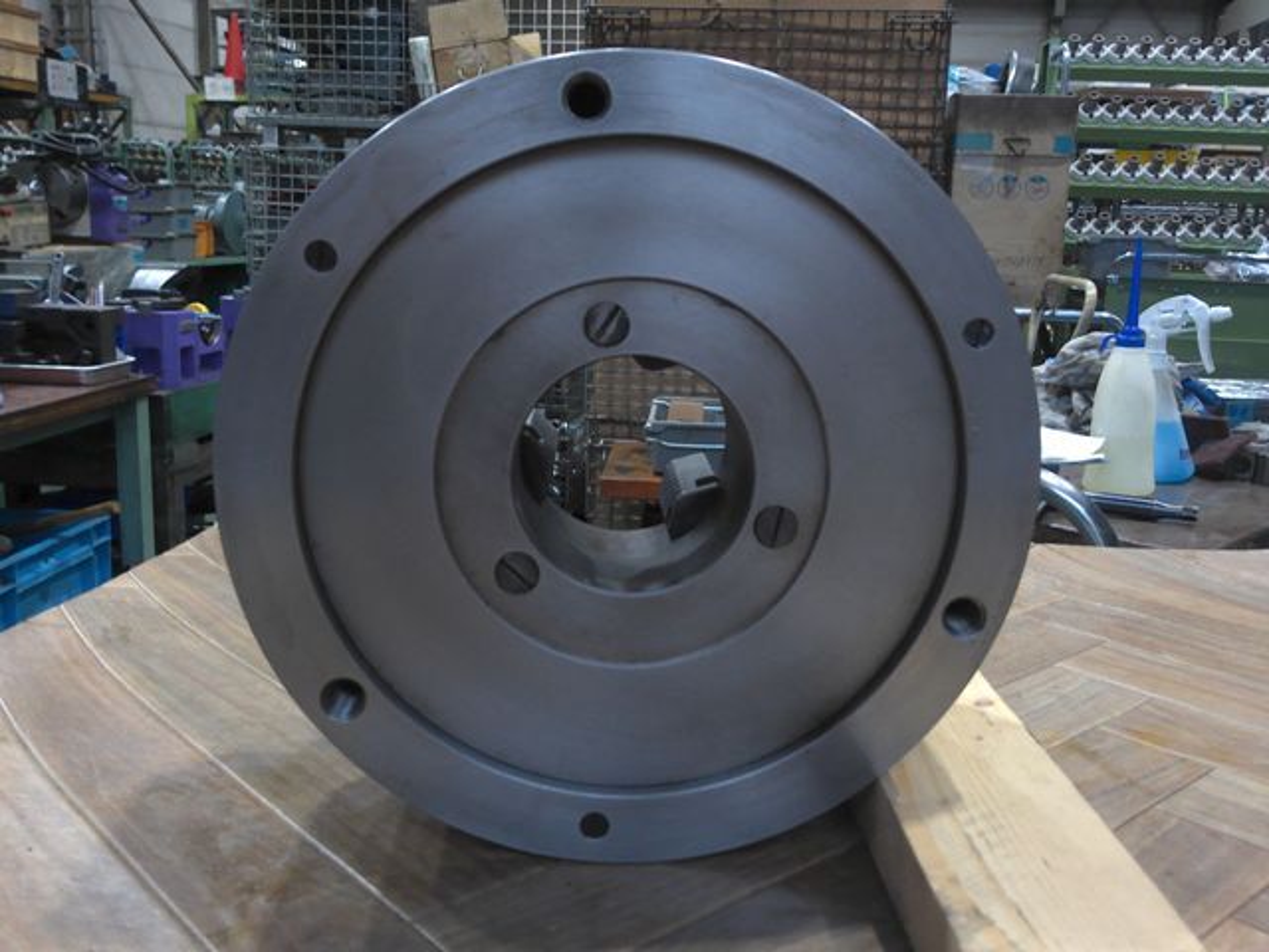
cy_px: 476
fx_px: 660
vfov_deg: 71.6
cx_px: 634
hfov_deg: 87.8
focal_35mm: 18
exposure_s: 1/20
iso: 128
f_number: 2.6
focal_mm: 2.28
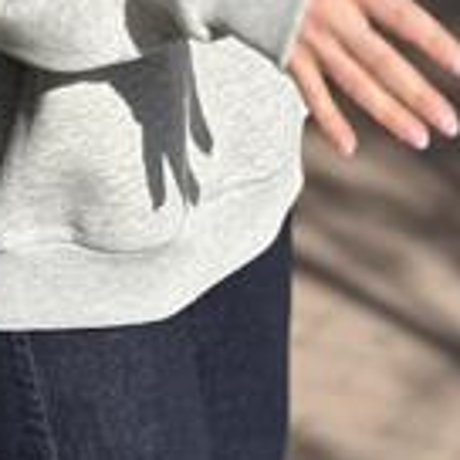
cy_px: -151
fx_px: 3112
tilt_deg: -12.7
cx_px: 44
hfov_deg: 8.4
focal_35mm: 207
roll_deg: -1.6
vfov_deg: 8.3
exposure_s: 1/1155
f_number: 2.8
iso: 32
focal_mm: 9
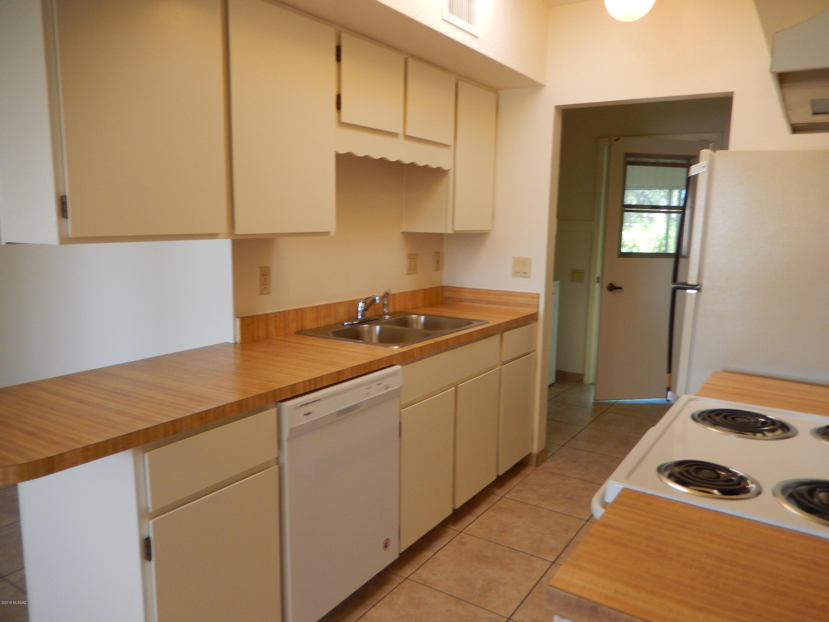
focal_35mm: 25
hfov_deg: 69.4
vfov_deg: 54.9
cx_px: 414
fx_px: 599
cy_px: 311
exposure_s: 1/30
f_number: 3.4
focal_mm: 4.5
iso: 160
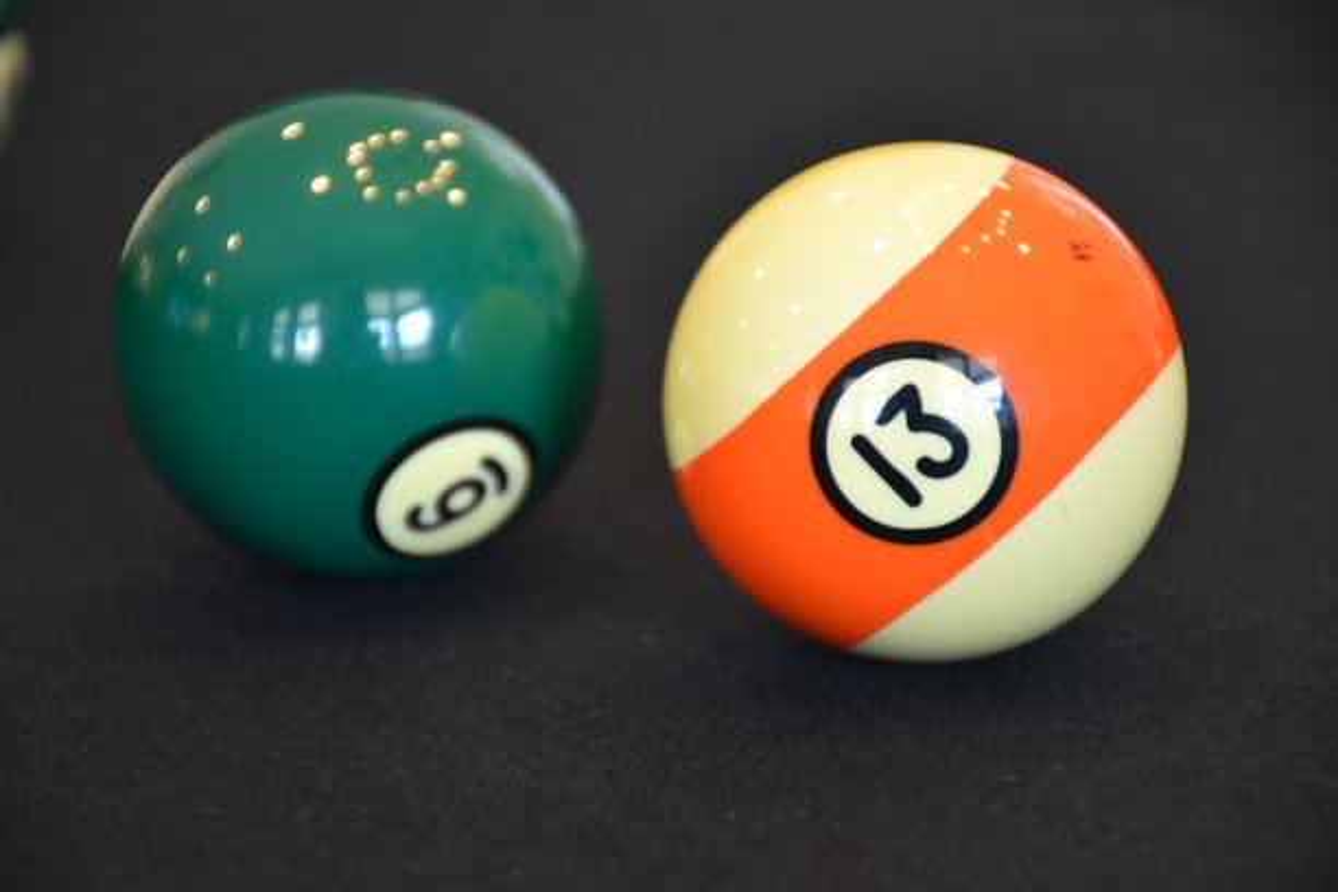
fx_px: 7804
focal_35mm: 210
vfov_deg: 6.5
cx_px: 669
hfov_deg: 9.8
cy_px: 446
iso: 2000
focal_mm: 140
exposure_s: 1/125
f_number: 5.6
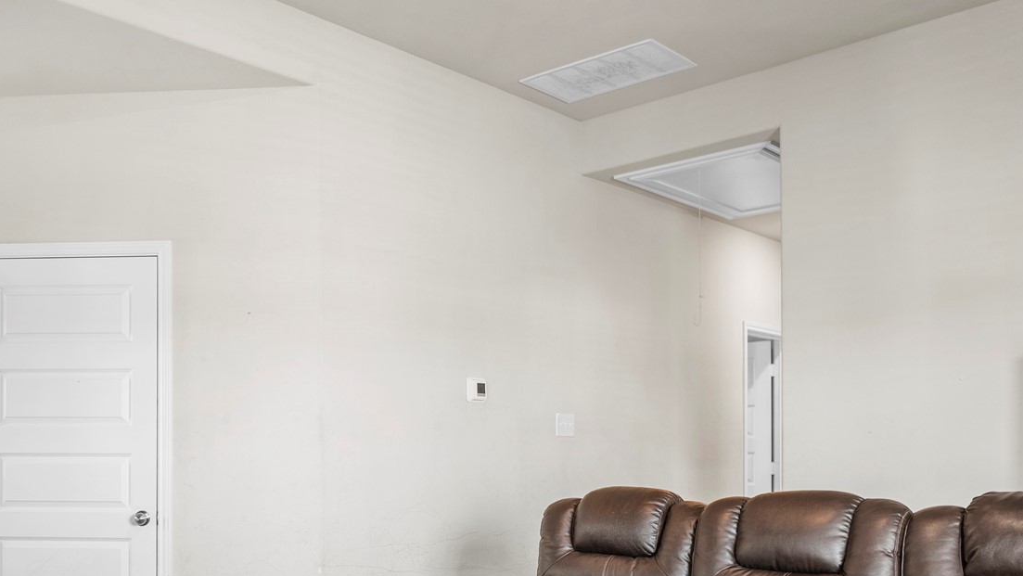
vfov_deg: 33.4
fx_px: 895
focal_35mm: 33
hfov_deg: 56.5
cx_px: 256
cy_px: 538
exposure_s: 1/25
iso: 200
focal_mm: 16
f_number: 1.8
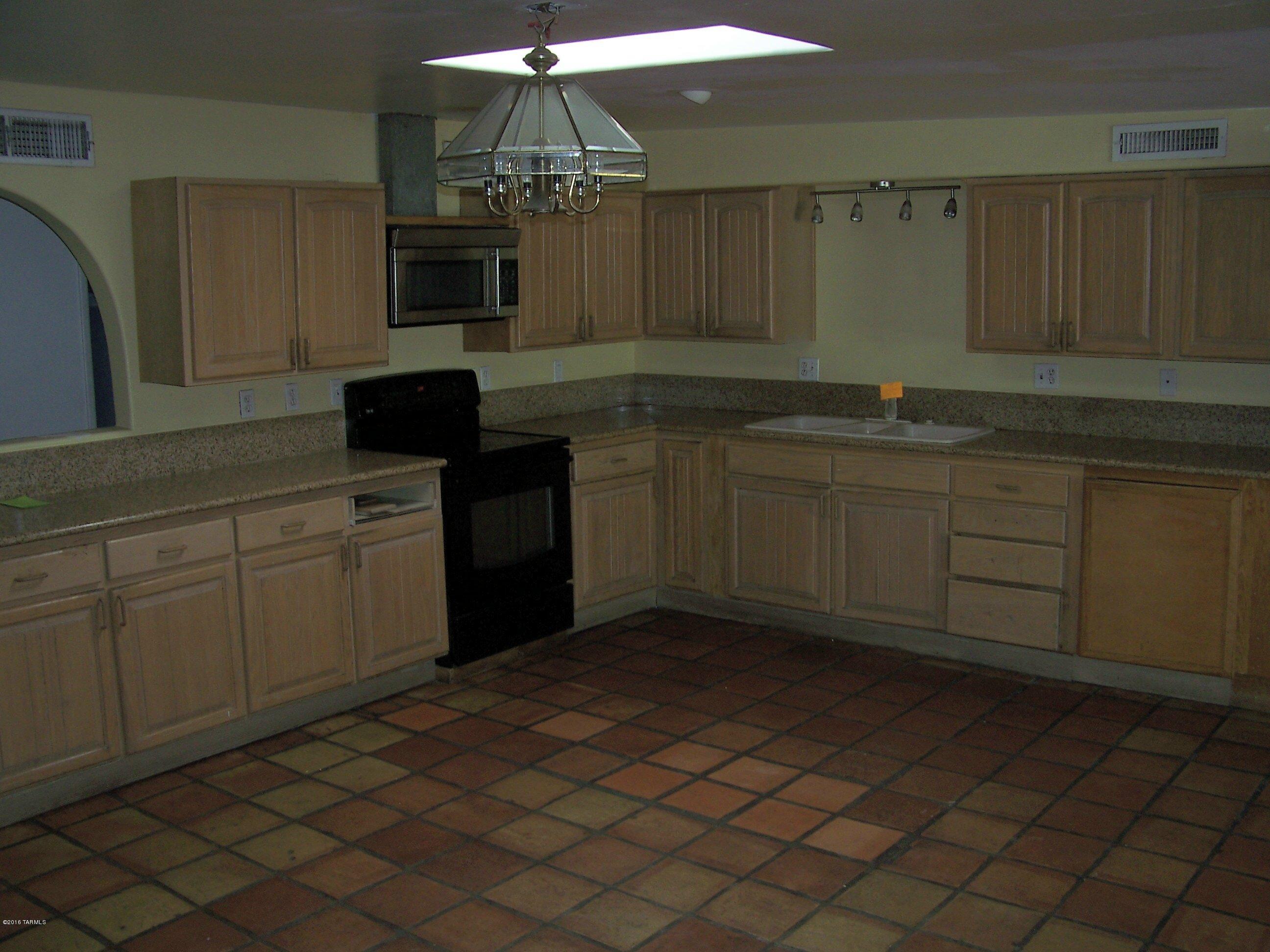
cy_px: 476
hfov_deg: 51.4
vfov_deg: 39.7
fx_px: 1321
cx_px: 635
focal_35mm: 36
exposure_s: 1/30
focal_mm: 5.85
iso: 64
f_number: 5
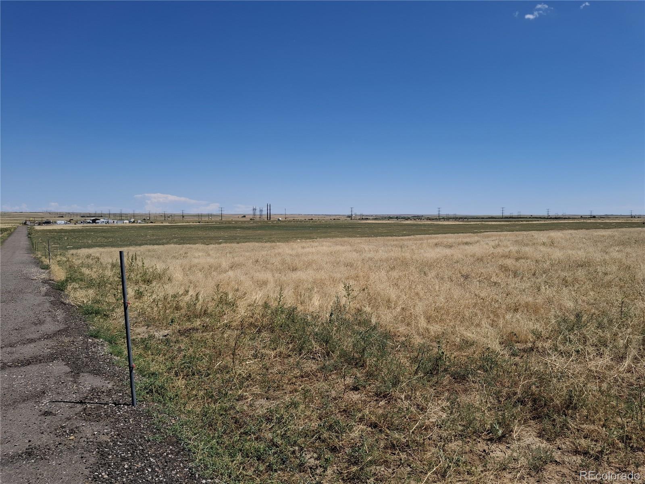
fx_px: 466
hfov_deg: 69.4
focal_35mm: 25
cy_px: 242
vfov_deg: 54.9
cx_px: 322
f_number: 1.8
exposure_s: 1/1536
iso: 25
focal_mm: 4.69
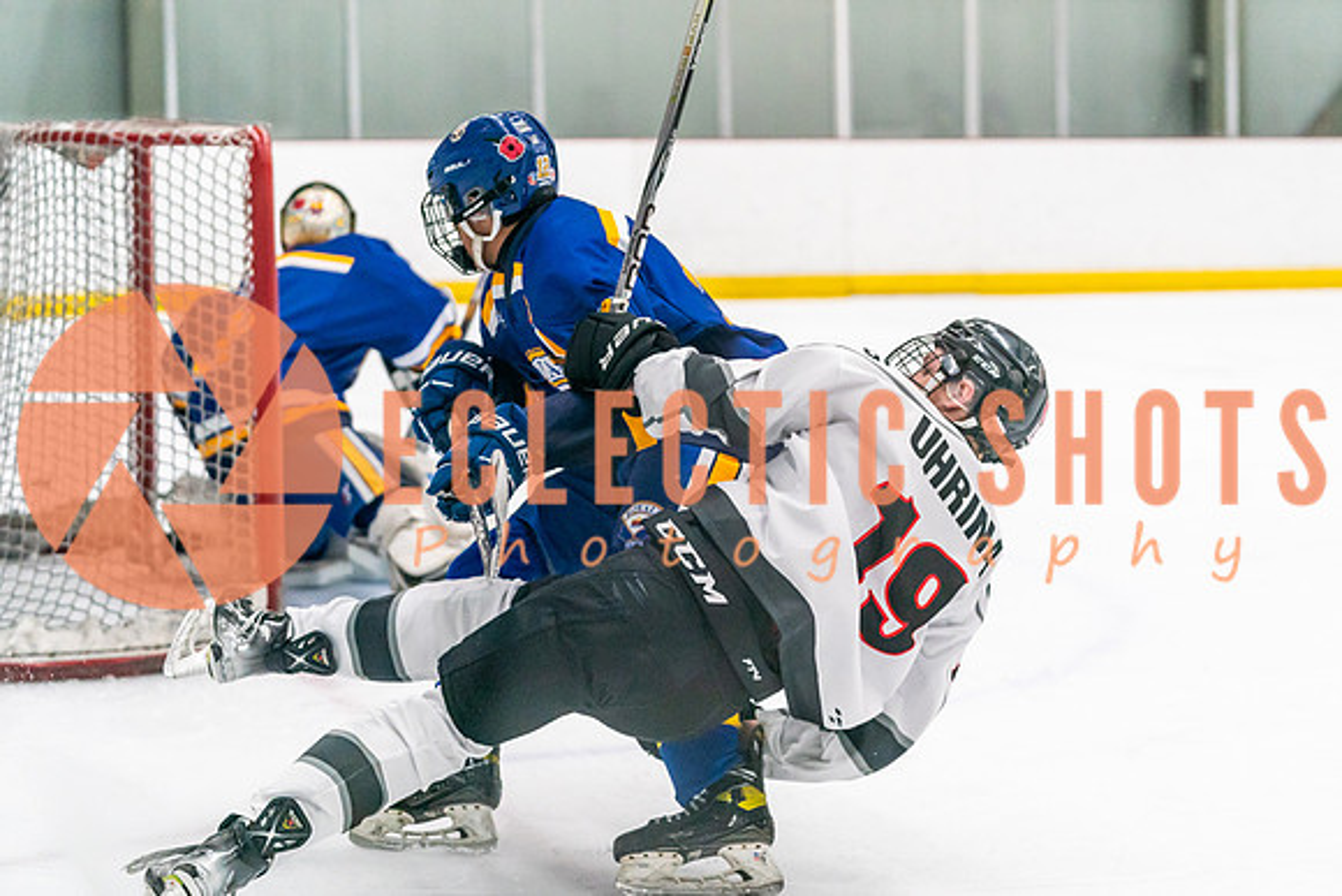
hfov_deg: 21.5
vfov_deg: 14.4
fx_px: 3535
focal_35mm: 95
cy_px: 394
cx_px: 751
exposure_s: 1/1250
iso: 3200
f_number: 2.8
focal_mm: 80
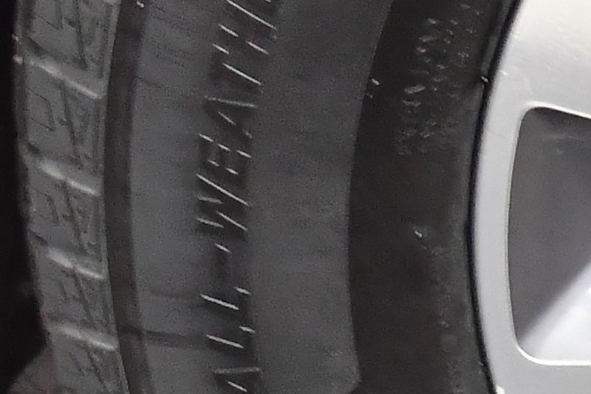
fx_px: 5482
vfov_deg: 4.1
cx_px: 1294
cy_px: 154
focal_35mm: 334
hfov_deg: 6.0
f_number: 4.8
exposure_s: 1/40
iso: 2000
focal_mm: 32
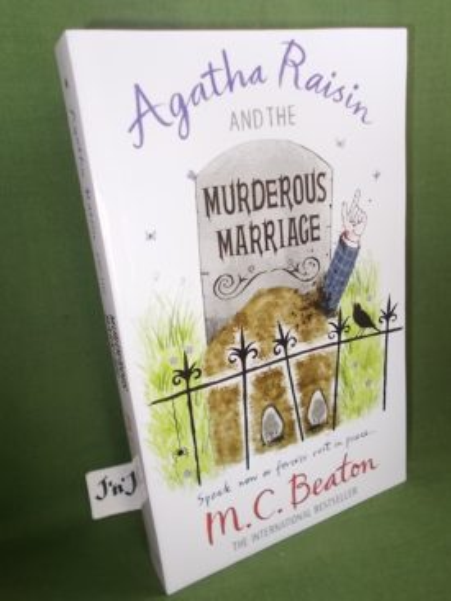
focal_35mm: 30
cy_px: 300
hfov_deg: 46.8
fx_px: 521
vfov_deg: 60.0
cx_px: 226
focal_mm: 5.3
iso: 200
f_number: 3.4
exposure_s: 1/25
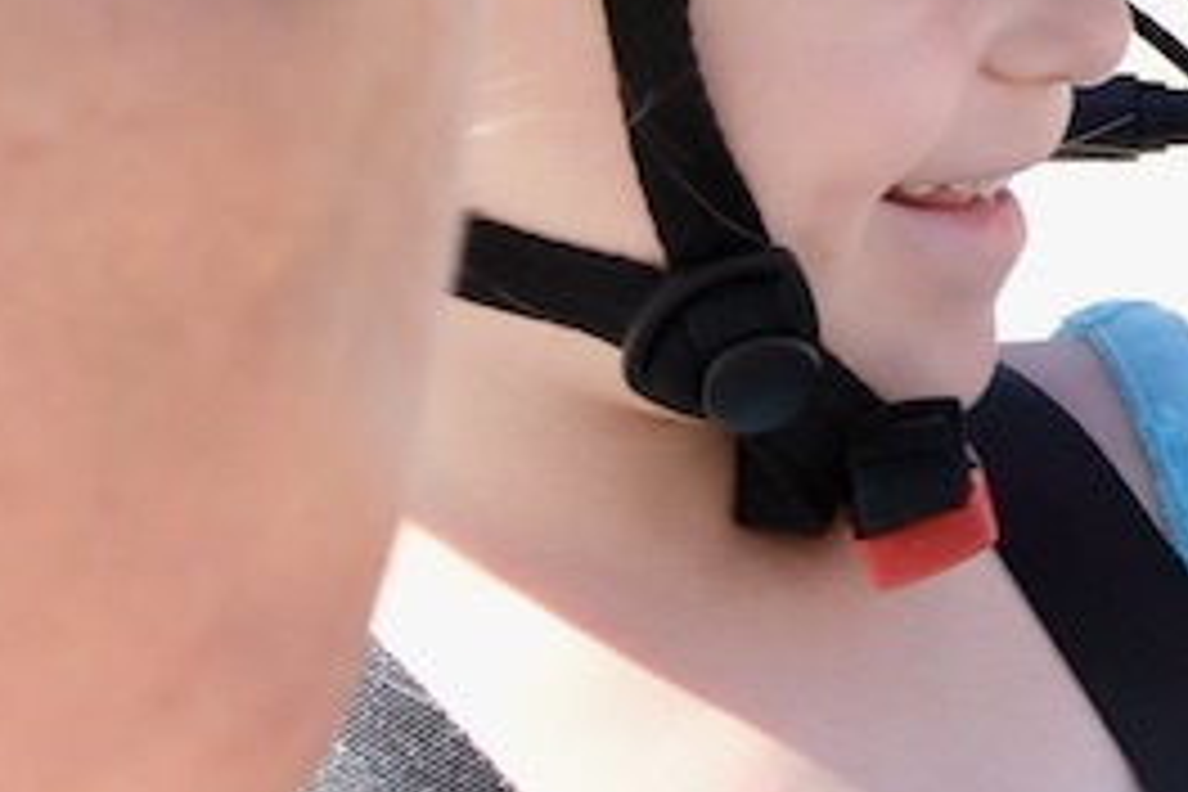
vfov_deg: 4.8
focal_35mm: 284
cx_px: 1858
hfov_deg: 7.1
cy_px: -11
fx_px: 9371
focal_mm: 50
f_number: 5.6
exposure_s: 1/300
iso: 400
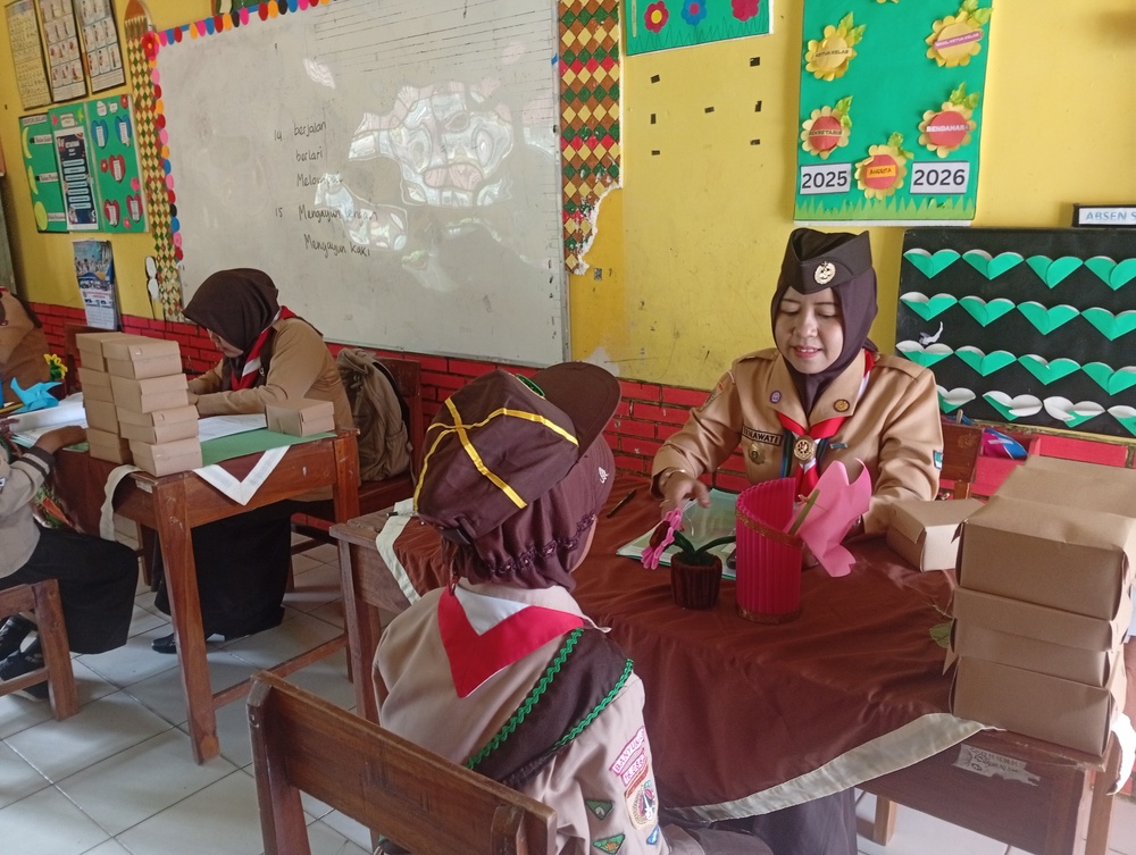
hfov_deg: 65.2
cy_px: 428
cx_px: 568
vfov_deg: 51.5
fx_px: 887
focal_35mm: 27
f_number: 1.8
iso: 617
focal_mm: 3.98
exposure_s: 1/30
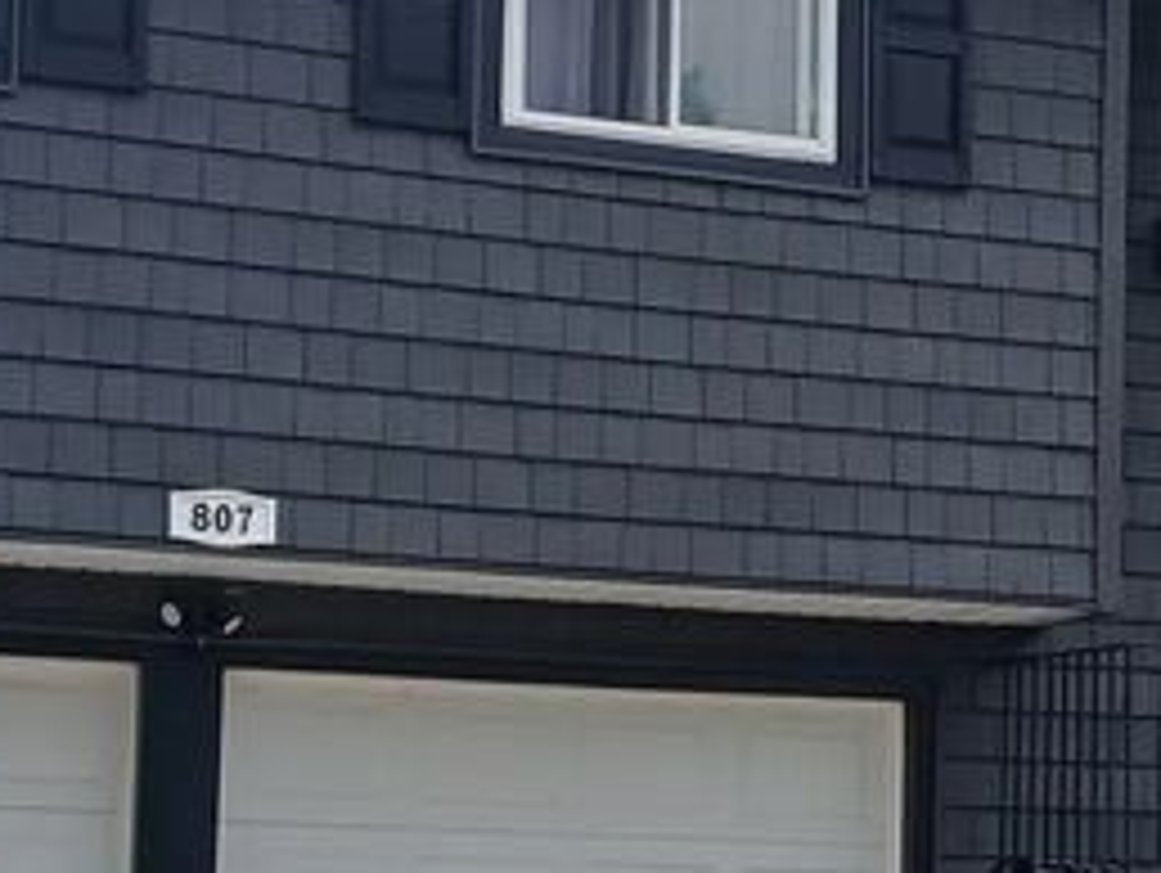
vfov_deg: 14.3
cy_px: 639
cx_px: 1017
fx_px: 3458
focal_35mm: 103
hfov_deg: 18.8
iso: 20
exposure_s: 1/365
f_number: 1.8
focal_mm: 3.98
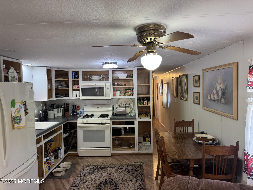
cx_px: 126
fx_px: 175
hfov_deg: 71.6
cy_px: 95
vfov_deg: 56.8
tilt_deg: -2.2
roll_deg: +2.1
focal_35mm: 24
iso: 200
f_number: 1.78
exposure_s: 1/120
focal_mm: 6.76
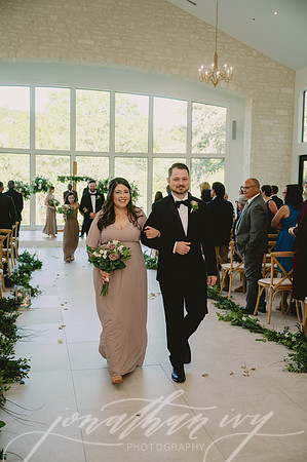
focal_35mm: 36
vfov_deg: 53.2
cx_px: 154
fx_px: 462
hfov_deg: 36.8
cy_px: 231
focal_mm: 36
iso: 250
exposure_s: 1/400
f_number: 2.8
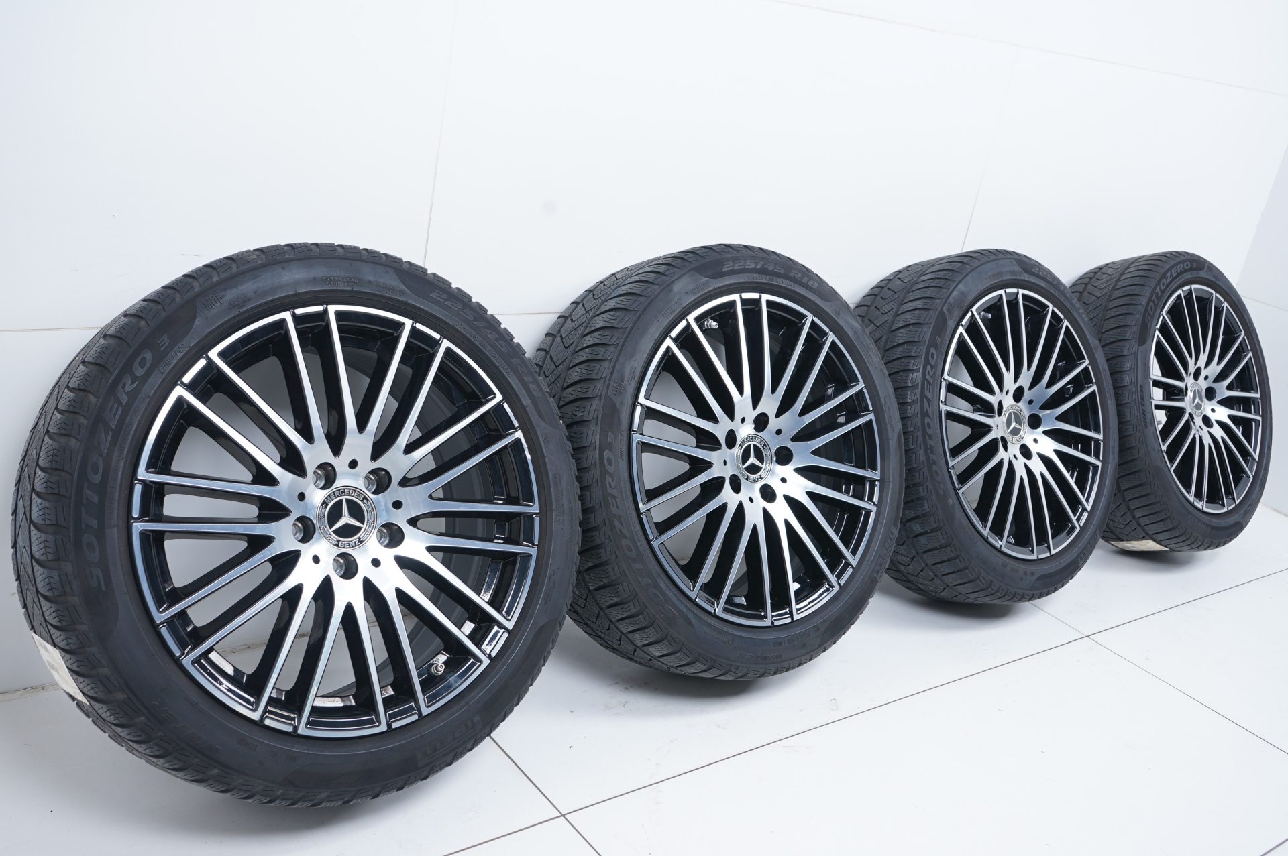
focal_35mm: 33
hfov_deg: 57.3
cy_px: 428
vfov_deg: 39.9
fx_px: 1180
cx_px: 644
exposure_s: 1/100
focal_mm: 33
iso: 250
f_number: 7.1
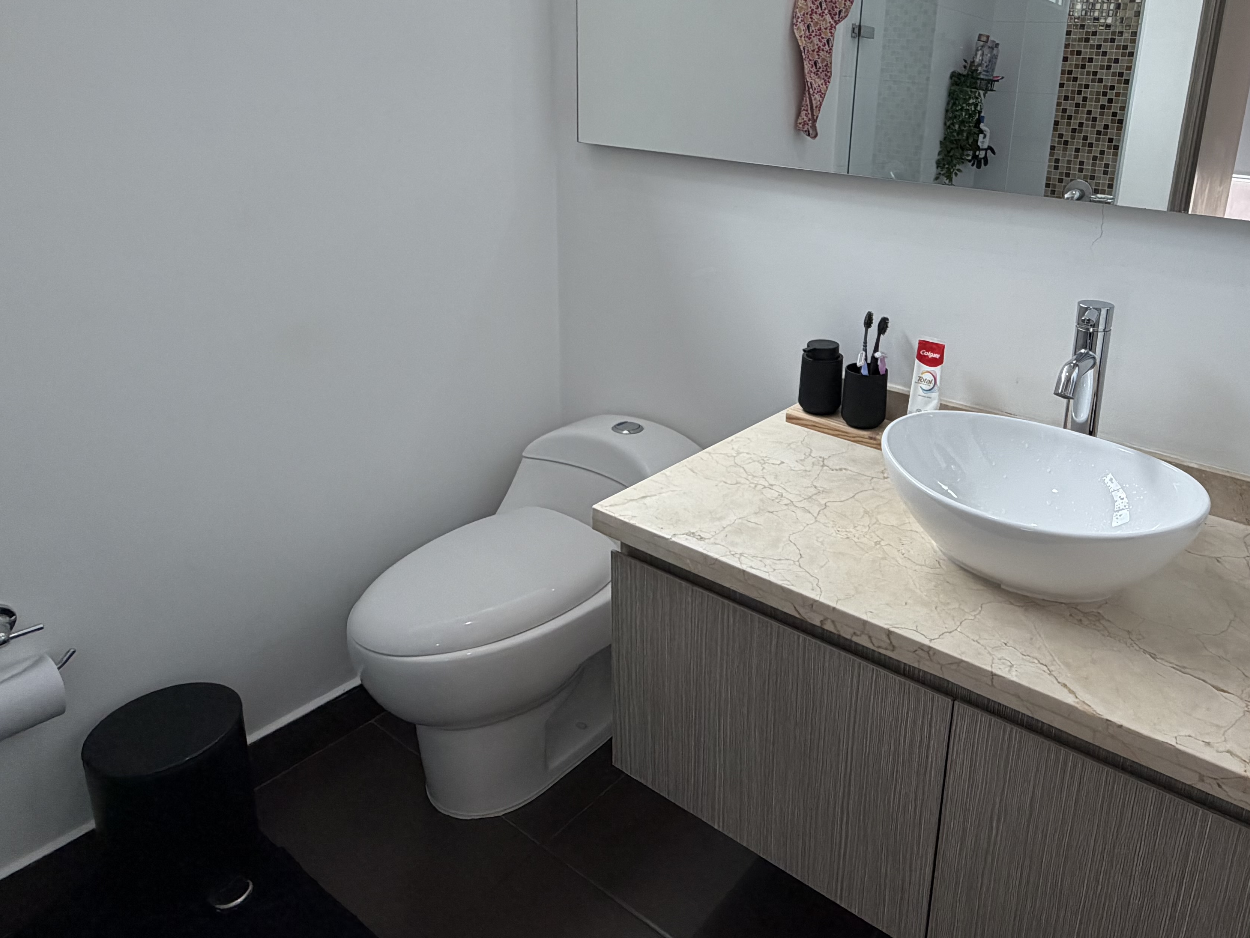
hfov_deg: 70.0
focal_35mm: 24
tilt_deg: -15.5
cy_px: 327
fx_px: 867
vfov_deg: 55.8
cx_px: 807
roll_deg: -3.5
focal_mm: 2.22
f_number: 2.2
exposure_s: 1/120
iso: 125
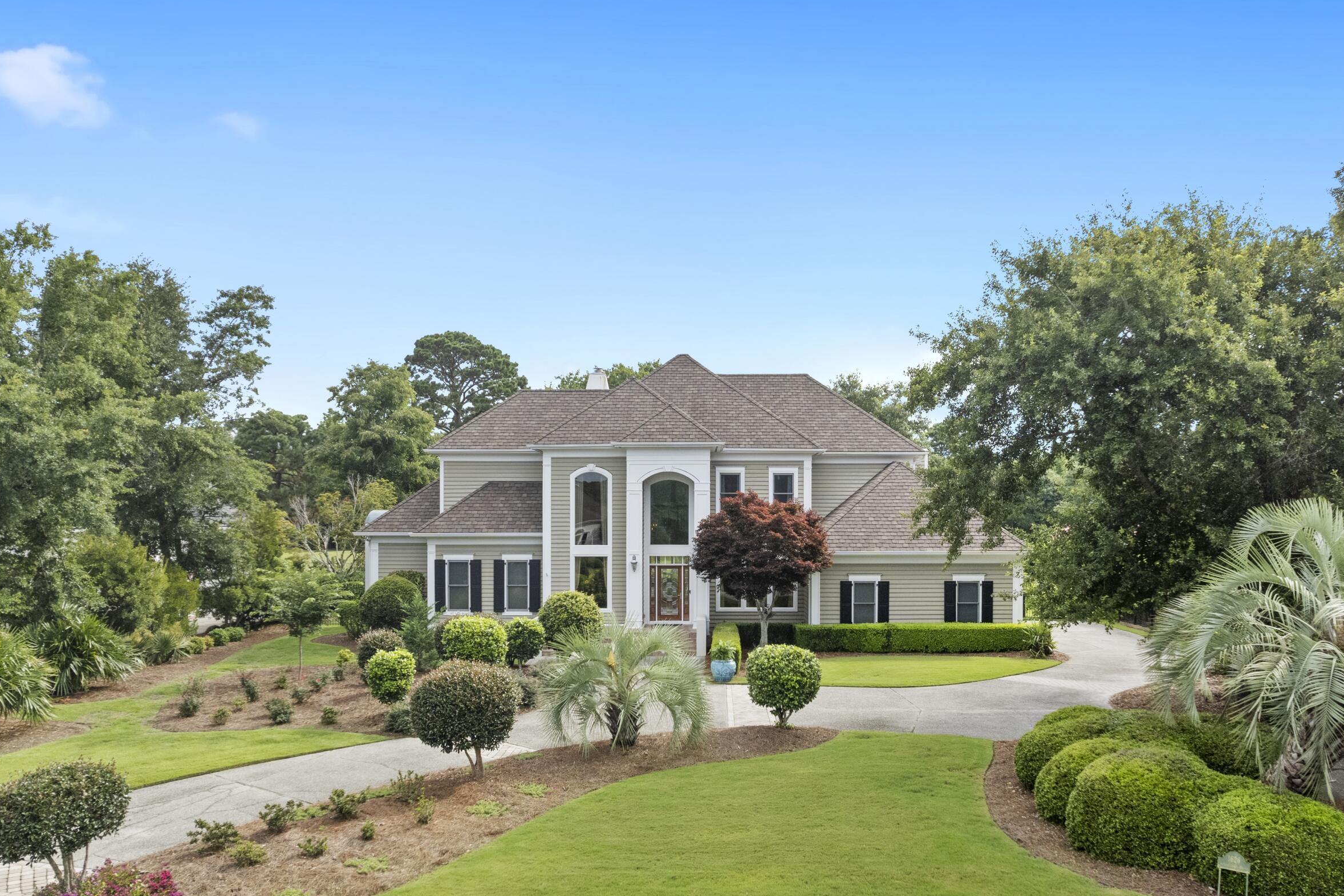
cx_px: 701
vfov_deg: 46.2
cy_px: 526
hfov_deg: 65.5
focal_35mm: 28
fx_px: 1045
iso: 100
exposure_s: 1/320
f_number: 2.8
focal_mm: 8.38
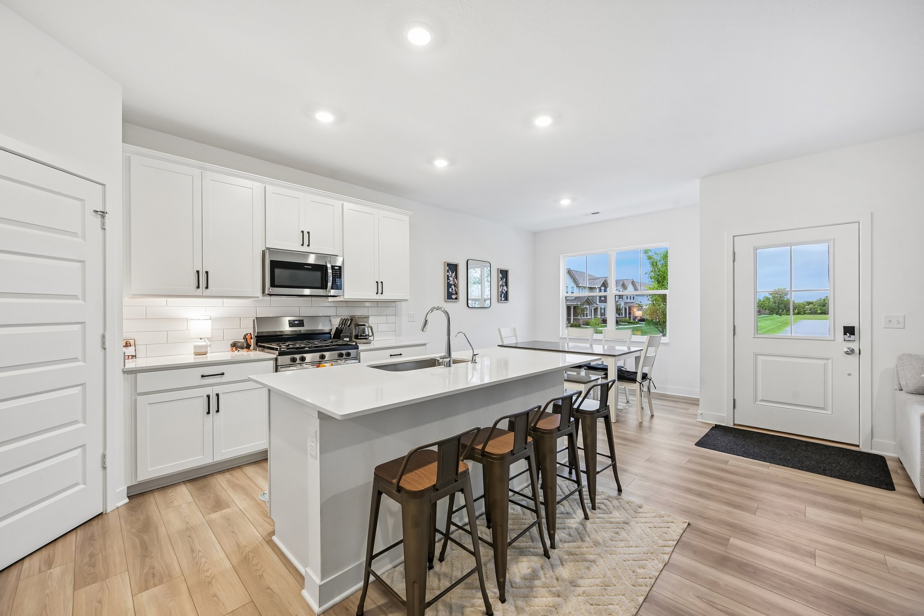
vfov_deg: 81.2
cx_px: 462
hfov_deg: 104.3
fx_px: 359
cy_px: 308
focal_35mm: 14
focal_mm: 14
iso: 400
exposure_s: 1/13
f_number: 8
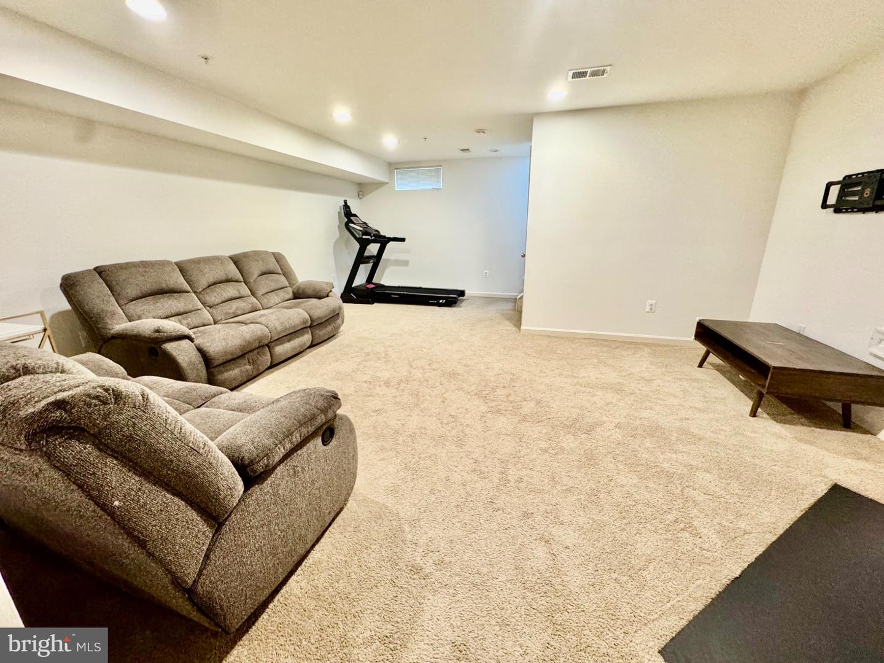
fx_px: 358
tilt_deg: -16.0
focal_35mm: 14
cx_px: 442
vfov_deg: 85.7
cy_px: 332
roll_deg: -0.5
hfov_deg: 102.1
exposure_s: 1/60
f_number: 2.2
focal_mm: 2.22
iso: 500
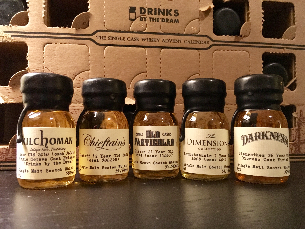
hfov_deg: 61.7
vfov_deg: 48.2
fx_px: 256
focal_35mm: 29
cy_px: 114
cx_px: 152
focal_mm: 4.15
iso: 250
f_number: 2.2
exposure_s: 1/15
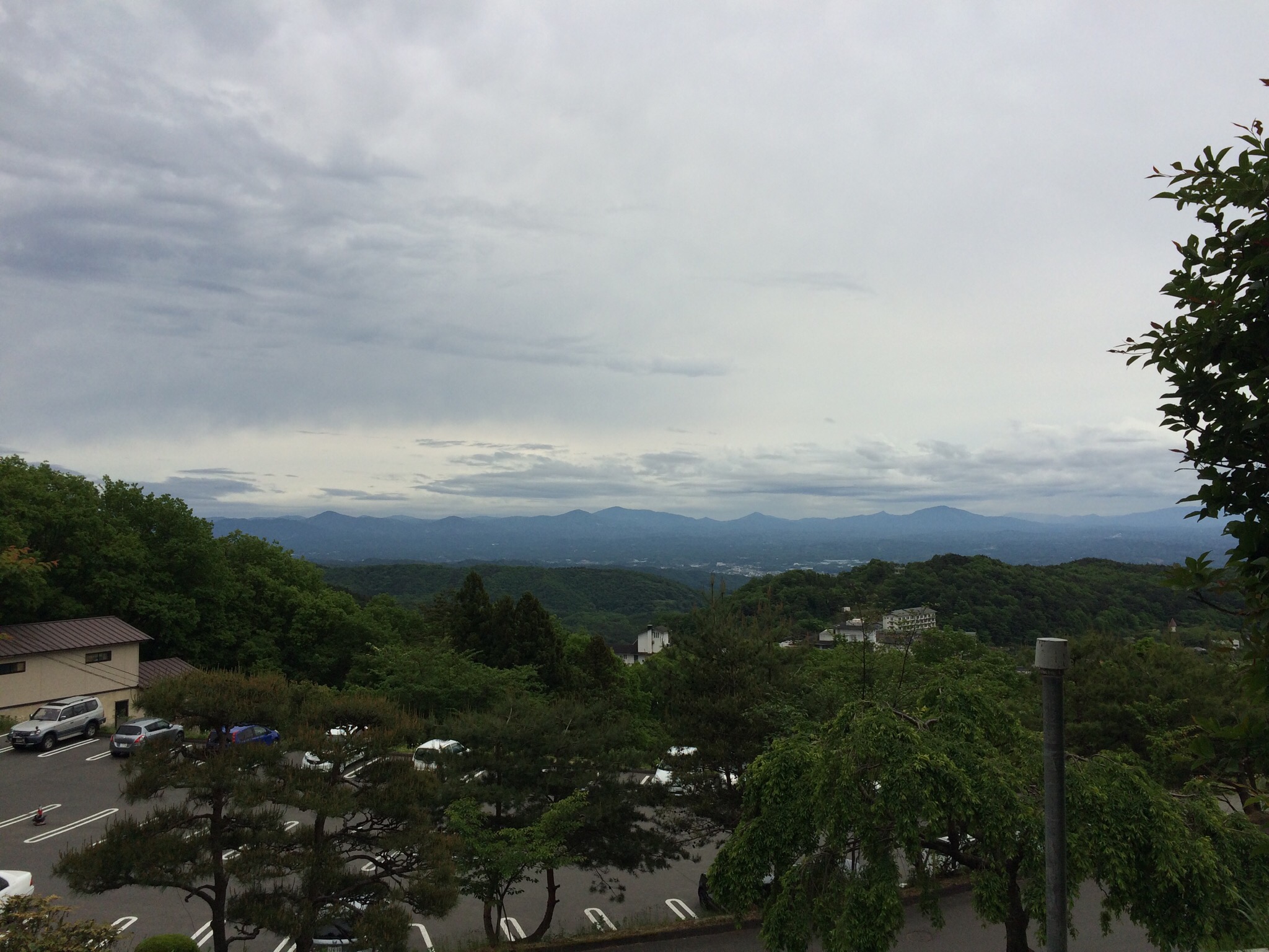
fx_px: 1063
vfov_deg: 48.2
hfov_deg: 61.7
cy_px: 476
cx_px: 634
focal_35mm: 29
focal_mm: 4.15
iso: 32
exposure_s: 1/3425
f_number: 2.2
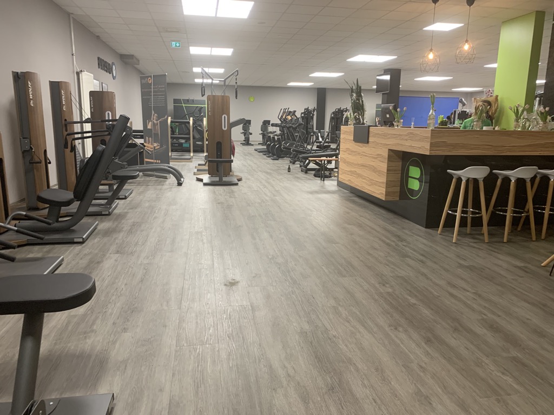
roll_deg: -1.1
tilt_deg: -13.5
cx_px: 277
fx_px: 416
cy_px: 208
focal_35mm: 26
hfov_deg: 67.3
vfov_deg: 53.1
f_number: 1.8
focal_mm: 4.25
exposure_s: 1/50
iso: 125
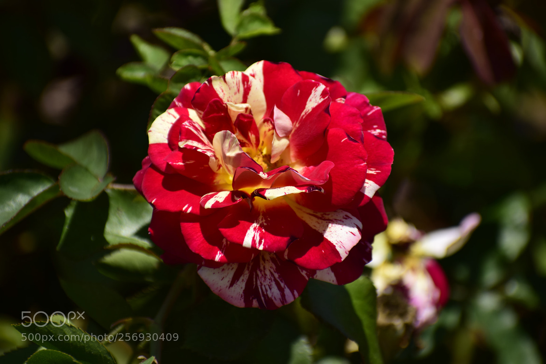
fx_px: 6823
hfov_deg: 4.6
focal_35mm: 450
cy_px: 182
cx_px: 273
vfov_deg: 3.1
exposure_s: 1/800
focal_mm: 300
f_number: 6.3
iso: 100
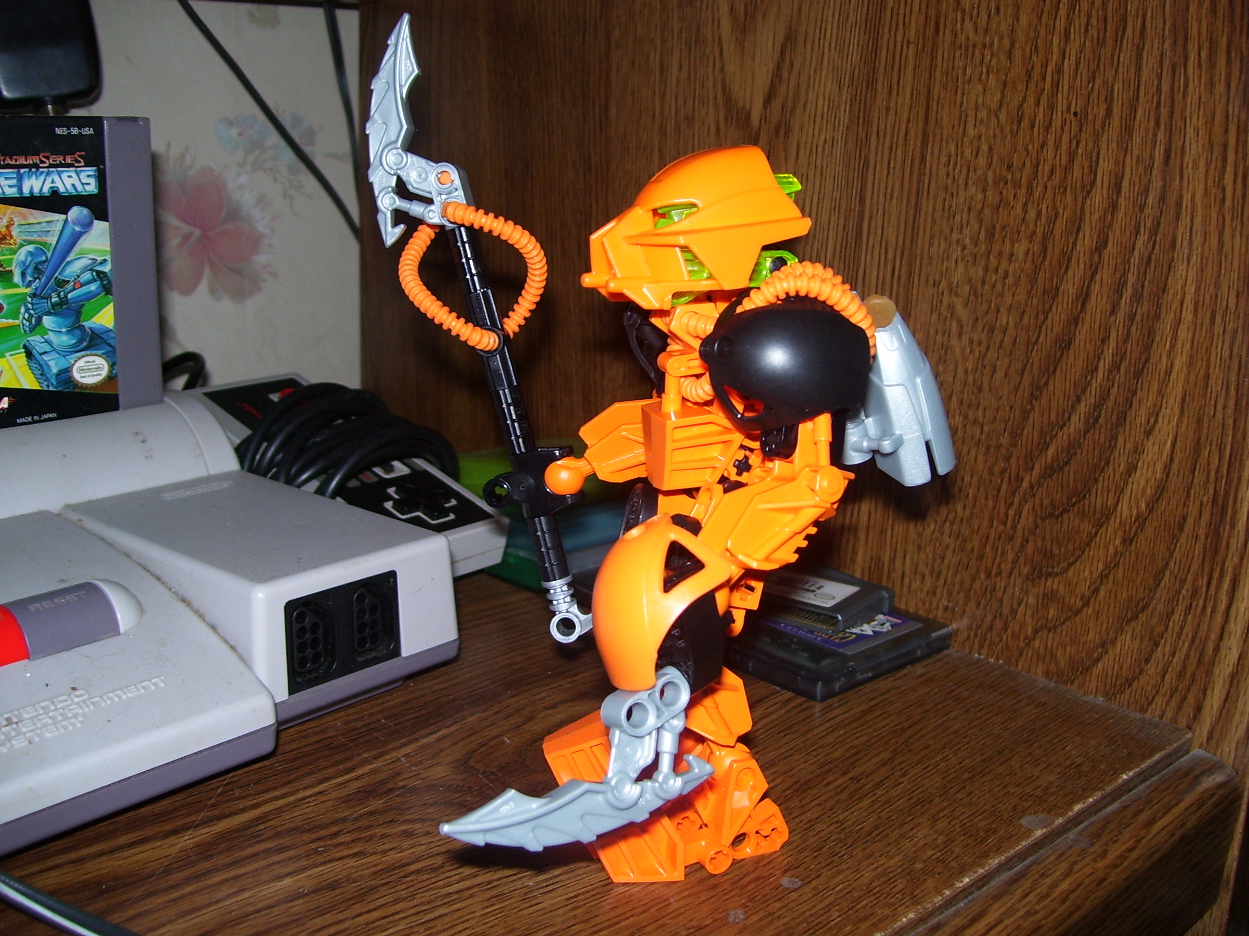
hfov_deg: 51.4
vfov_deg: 39.7
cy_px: 468
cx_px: 624
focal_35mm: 36
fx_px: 1299
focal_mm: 6
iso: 80
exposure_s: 1/60
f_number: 2.7
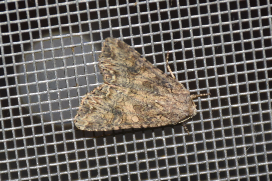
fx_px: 1587
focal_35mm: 210
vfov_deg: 6.5
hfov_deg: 9.8
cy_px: 90
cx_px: 136
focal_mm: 140
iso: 320
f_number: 7.1
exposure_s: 1/60
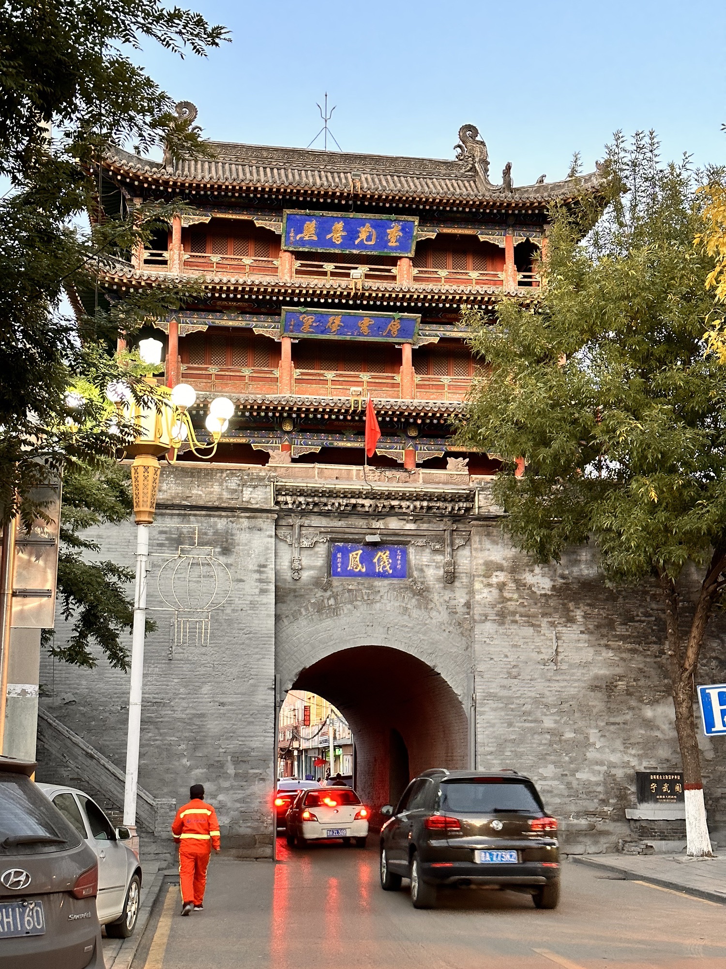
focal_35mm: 48
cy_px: 484
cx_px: 363
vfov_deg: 39.7
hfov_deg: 30.3
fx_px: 1342
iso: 250
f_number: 1.78
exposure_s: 1/33
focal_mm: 6.86
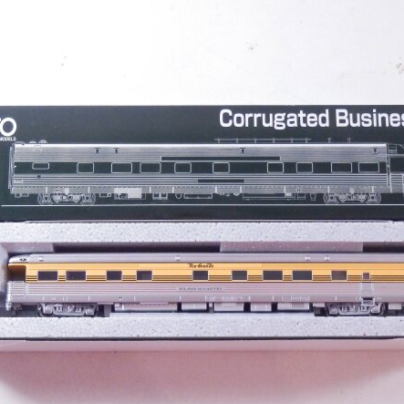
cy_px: 204
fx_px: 1043
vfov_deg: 21.9
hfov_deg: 21.9
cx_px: 204
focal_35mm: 79
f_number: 4.4
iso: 1250
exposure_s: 1/160
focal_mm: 11.9
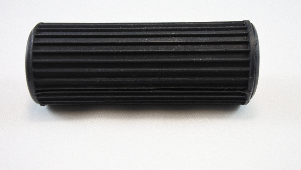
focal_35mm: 50
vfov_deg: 23.9
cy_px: 73
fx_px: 399
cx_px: 149
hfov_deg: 41.3
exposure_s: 1/125
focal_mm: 17.6
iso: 500
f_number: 4.5
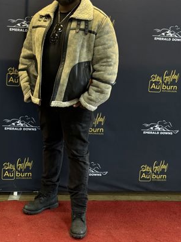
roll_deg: -4.9
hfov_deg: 21.0
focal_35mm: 70
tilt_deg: -12.0
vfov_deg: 27.7
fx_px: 488
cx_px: 68
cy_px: 86
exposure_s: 1/40
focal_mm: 6.76
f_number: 1.78
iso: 250
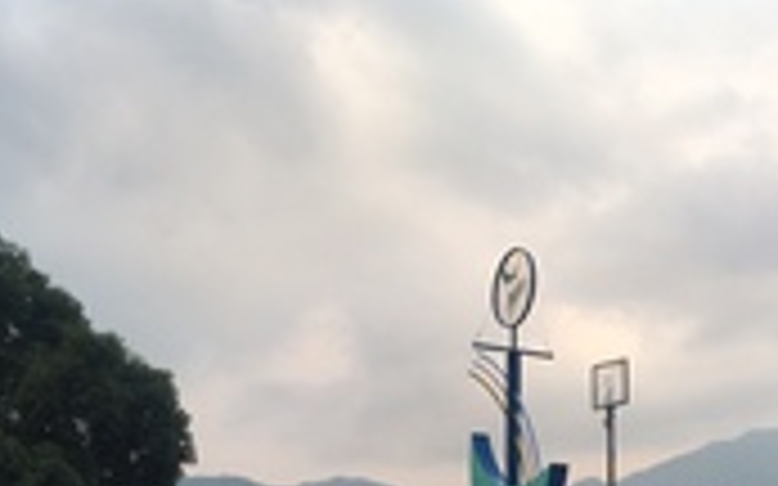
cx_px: 531
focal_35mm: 62
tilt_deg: +4.9
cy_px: 554
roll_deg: -1.1
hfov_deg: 32.6
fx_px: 1314
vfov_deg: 19.9
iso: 32
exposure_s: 1/344
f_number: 2.2
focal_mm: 4.15
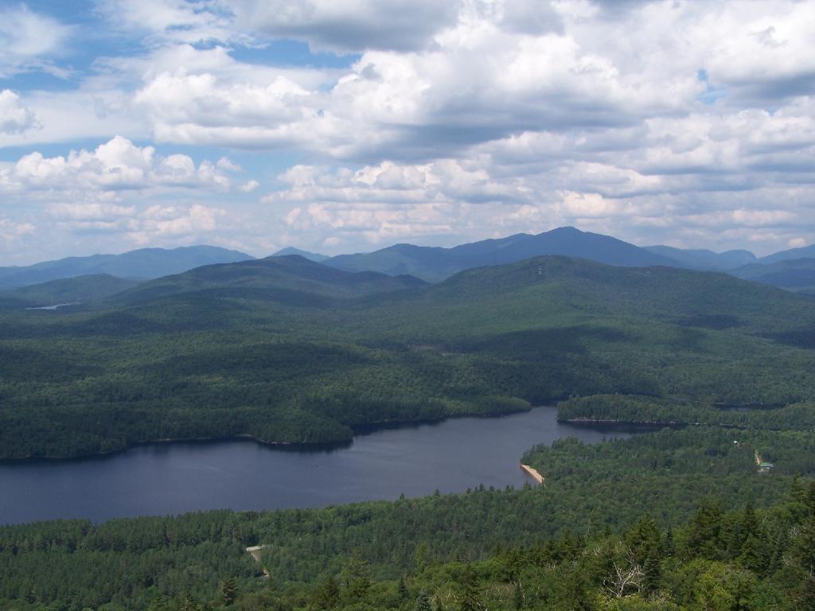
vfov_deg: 37.7
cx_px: 408
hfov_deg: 49.0
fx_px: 895
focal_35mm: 38
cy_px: 306
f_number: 5.6
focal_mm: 6.3
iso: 80
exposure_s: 1/640
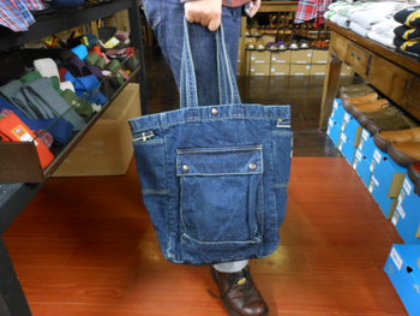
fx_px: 340
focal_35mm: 28
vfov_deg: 49.8
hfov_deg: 63.4
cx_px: 210
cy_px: 158
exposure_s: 1/6
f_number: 3.7
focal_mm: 5
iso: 400
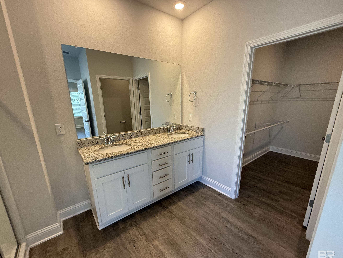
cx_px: 173
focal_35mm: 15
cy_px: 138
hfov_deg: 98.2
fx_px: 149
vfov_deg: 81.6
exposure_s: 1/120
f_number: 2.2
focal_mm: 2.22
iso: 250
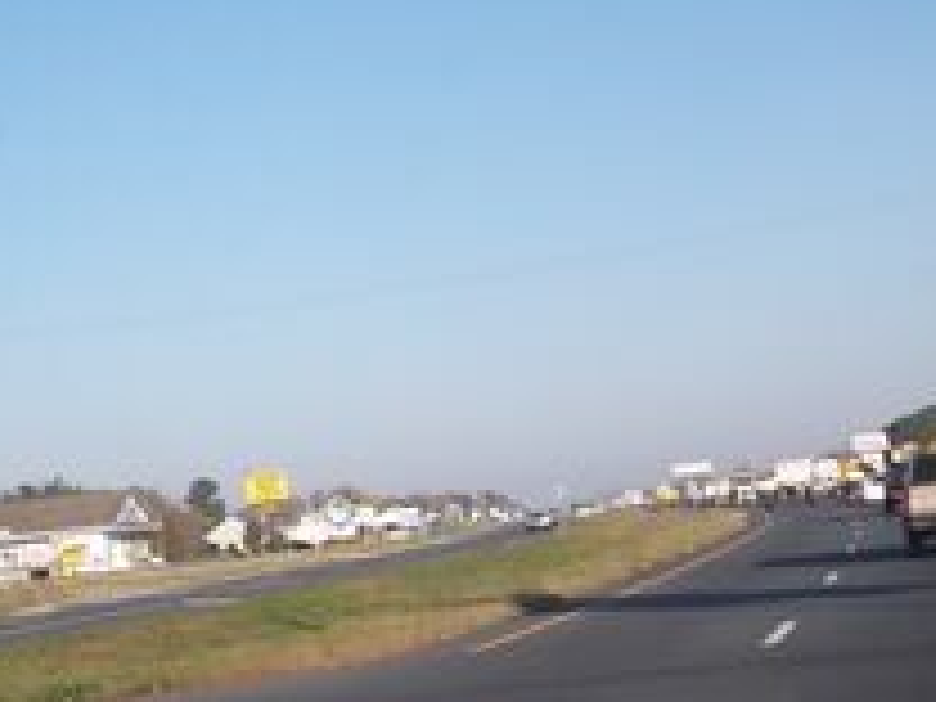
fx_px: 1920
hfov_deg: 27.3
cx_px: 369
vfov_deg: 20.7
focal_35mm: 71
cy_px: 374
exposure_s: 1/500
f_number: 4
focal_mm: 6.6
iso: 80
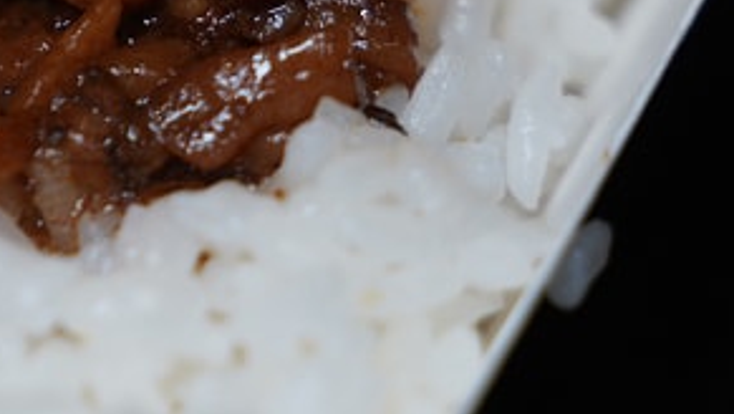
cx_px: -361
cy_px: -348
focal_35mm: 324
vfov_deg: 3.7
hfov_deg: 6.6
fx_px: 6309
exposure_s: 1/80
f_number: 4
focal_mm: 75
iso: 125
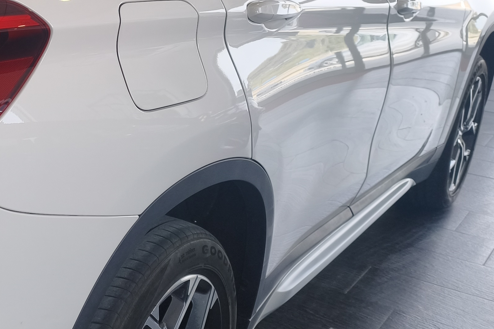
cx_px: -58
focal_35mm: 61
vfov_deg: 22.3
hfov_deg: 29.4
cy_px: 143
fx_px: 837
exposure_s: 1/322
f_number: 1.62
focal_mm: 6.45
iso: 50
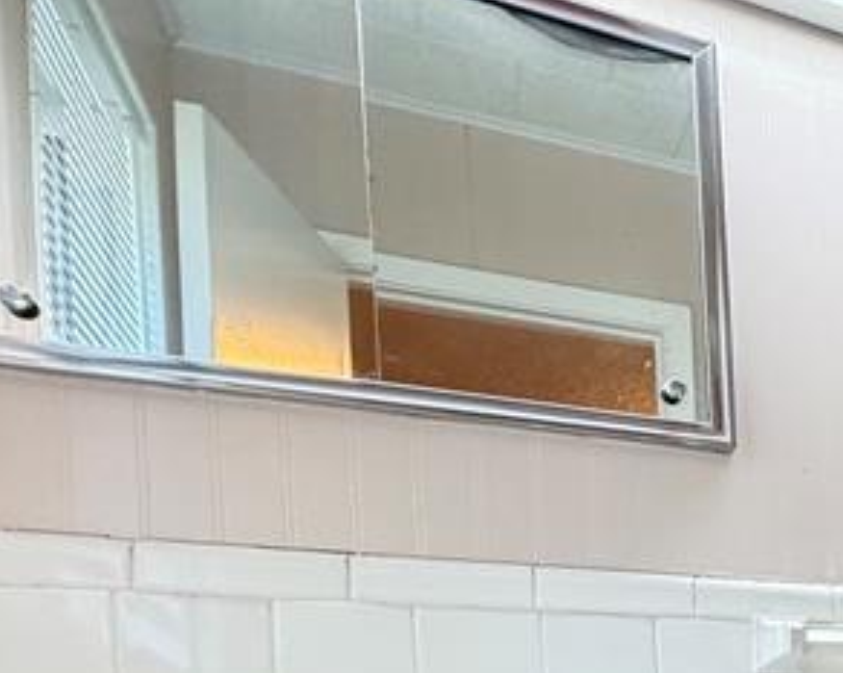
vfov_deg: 27.6
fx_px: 1196
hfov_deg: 26.3
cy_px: 806
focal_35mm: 48
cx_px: 1311
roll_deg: +2.7
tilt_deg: -1.5
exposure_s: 1/60
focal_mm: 2.22
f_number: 2.2
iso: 400
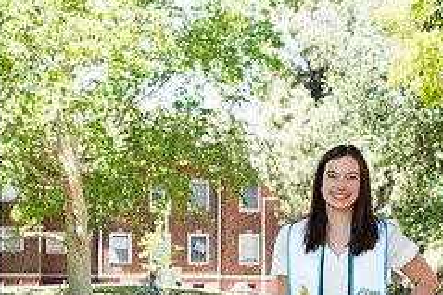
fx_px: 1254
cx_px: 224
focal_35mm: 102
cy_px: 289
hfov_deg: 20.0
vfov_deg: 13.2
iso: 640
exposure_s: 1/400
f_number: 5.6
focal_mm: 42
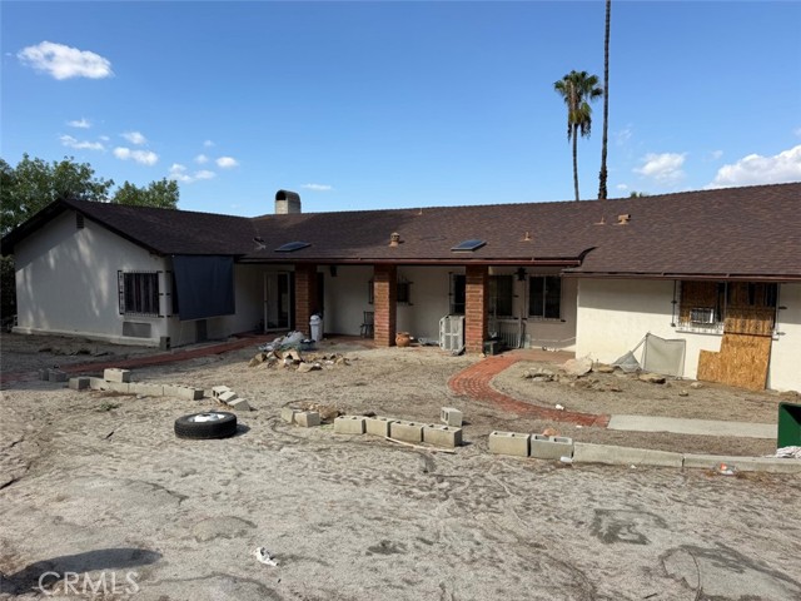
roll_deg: +0.8
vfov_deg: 56.8
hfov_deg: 71.6
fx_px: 555
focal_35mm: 24
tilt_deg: -4.4
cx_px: 400
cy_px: 300
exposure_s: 1/4405
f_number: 1.78
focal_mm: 6.76
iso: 80
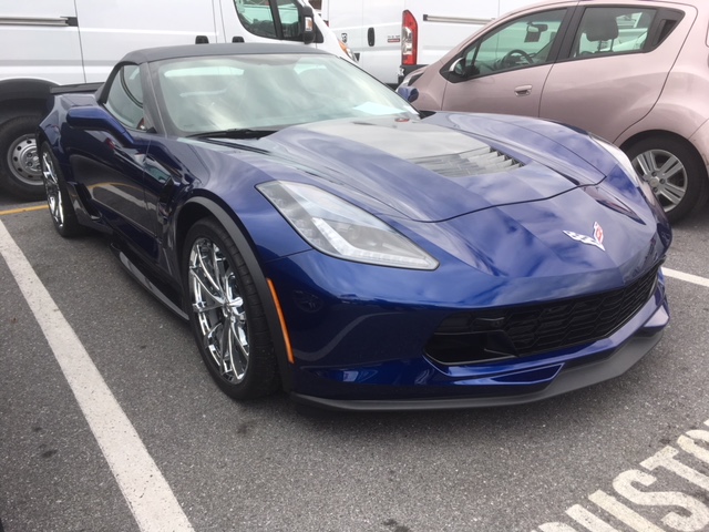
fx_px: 594
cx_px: 354
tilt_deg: -20.8
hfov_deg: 61.7
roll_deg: +1.4
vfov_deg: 48.2
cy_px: 266
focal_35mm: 29
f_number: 2.2
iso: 25
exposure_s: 1/375
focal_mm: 4.15
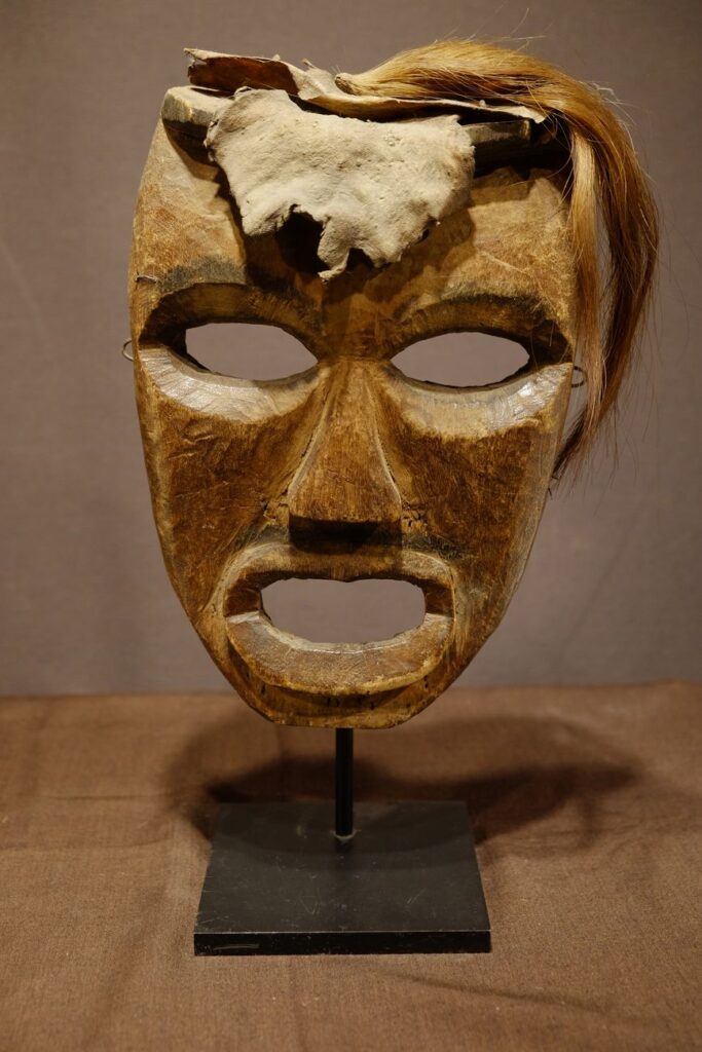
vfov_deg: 46.4
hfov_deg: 31.9
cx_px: 351
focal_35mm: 42
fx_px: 1228
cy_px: 526
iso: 640
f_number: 3.2
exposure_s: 1/110
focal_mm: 27.7
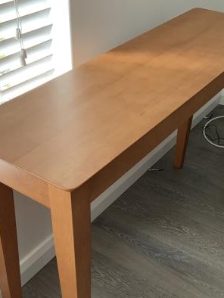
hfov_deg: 29.7
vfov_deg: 38.8
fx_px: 422
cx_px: 113
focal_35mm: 49
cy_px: 176
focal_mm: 3
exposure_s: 1/60
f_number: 1.8
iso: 160
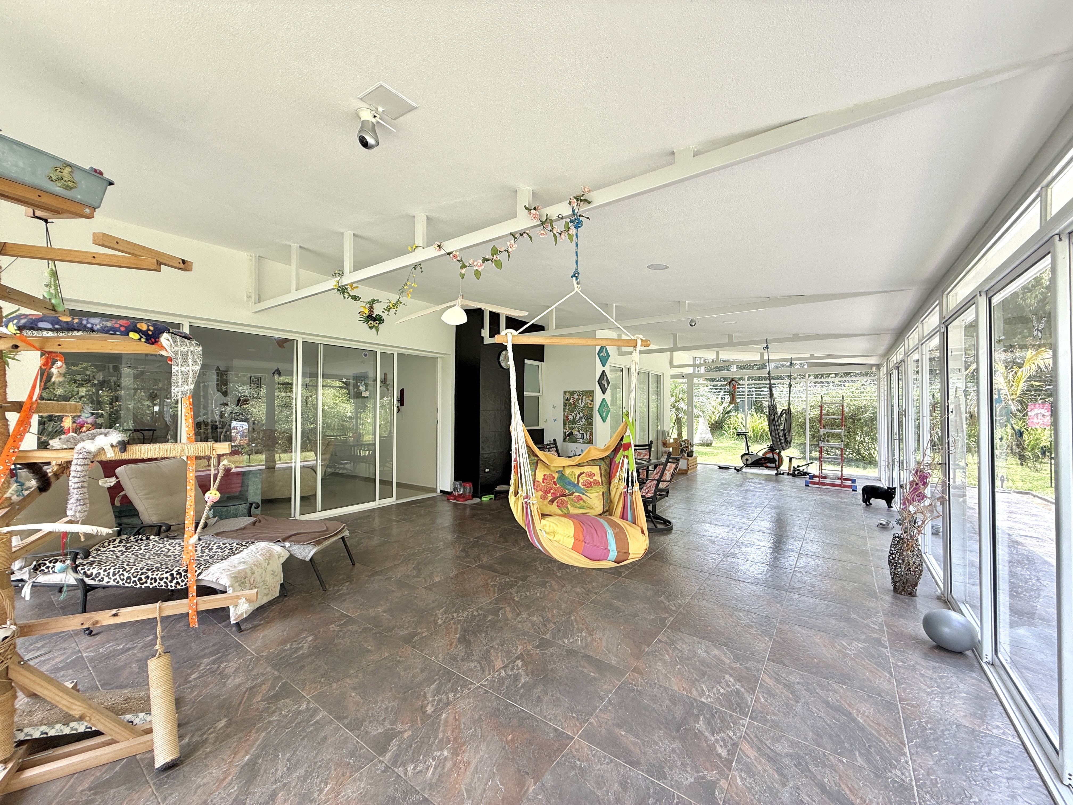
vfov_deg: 85.7
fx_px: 434
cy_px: 402
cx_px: 536
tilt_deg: +1.3
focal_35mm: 14
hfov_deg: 102.1
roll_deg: +0.0
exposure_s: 1/154
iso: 50
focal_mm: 2.22
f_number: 2.2
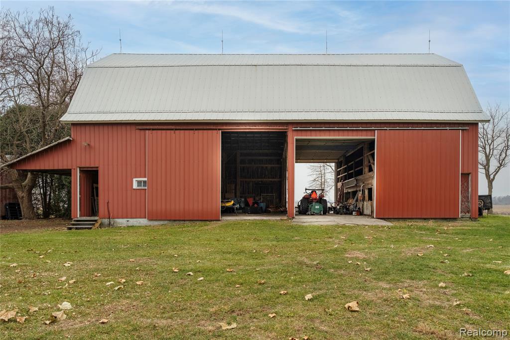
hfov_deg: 78.6
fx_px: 312
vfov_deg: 57.2
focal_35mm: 22
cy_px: 170
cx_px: 255
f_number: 5.6
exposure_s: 1/60
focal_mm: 14.6
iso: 640
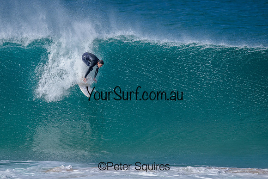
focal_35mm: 912
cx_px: 115
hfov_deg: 2.3
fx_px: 6793
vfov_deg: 1.5
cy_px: 89
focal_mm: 800
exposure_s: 1/2000
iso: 280
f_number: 6.3
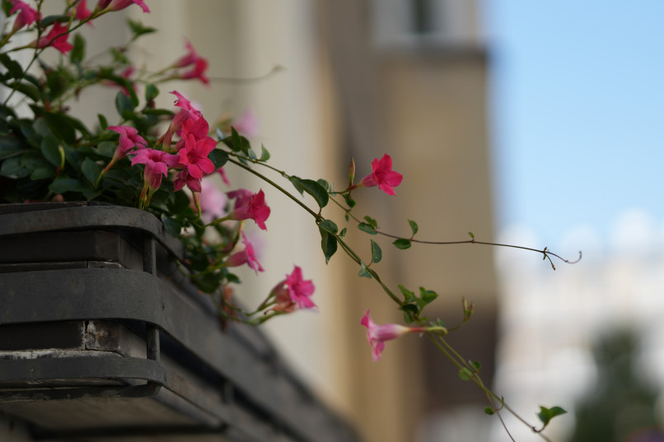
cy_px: 230
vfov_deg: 12.2
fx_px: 2065
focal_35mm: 112
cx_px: 365
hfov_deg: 18.3
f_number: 1.4
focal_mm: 85
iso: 100
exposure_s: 1/4000
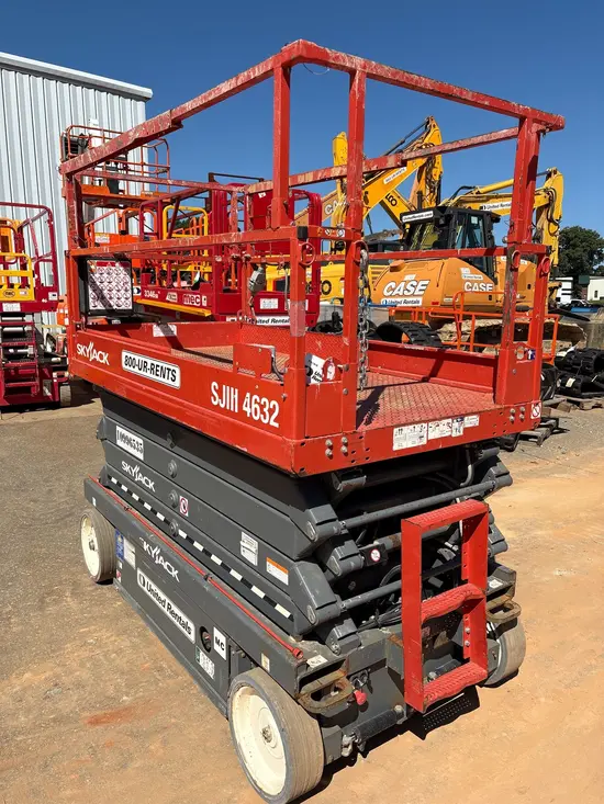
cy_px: 402
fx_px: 605
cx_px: 302
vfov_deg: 67.3
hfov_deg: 53.1
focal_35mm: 26
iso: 50
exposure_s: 1/4329
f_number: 1.6
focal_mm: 5.96
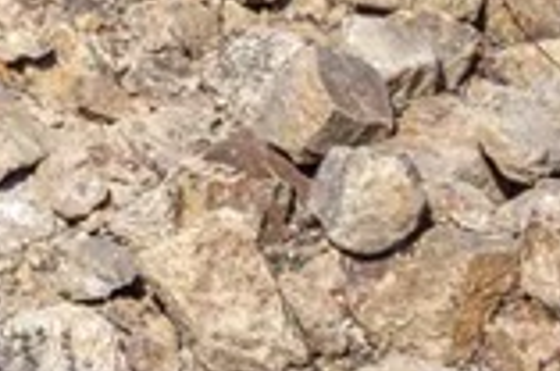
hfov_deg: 7.9
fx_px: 3555
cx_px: -1066
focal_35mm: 229
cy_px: -394
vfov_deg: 5.8
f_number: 9
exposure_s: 1/320
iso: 100
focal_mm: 35
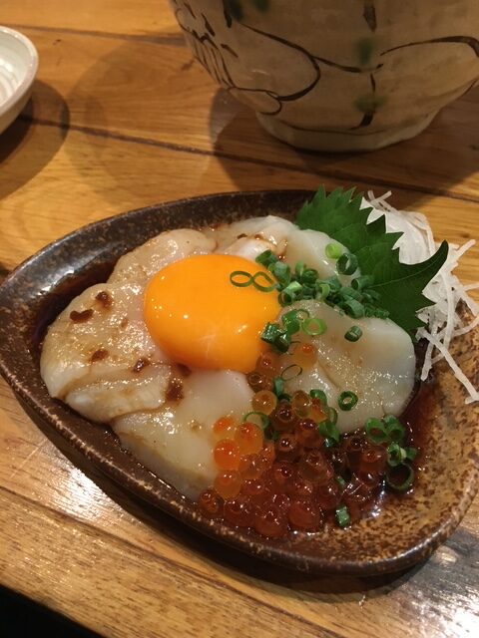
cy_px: 319
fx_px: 535
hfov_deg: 48.2
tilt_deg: -49.8
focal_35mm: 29
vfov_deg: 61.7
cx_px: 240
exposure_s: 1/15
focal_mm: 4.15
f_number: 2.2
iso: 200
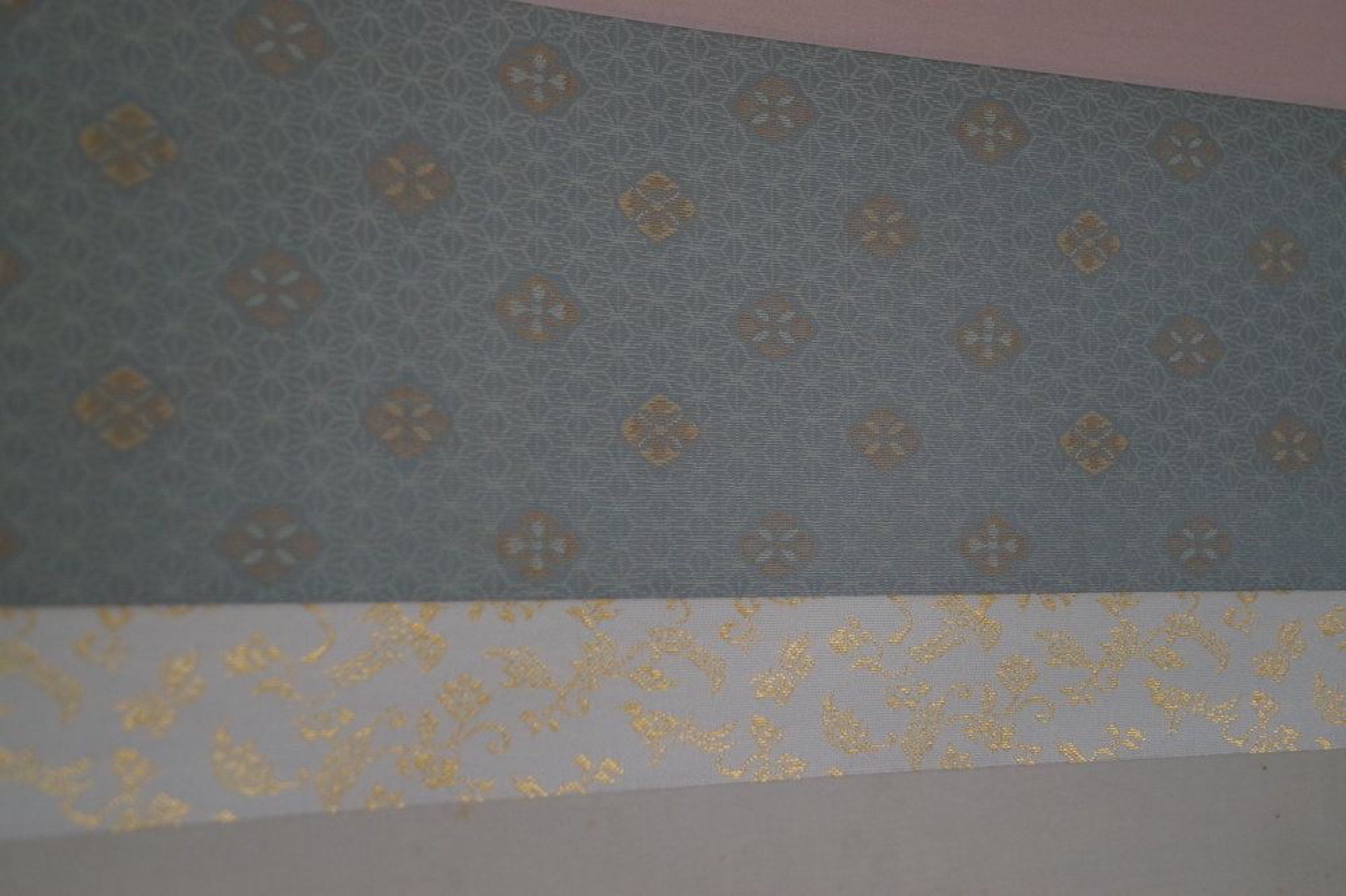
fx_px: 1570
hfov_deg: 46.4
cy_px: 448
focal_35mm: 42
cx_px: 673
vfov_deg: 31.9
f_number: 4.5
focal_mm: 28
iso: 640
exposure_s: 1/160
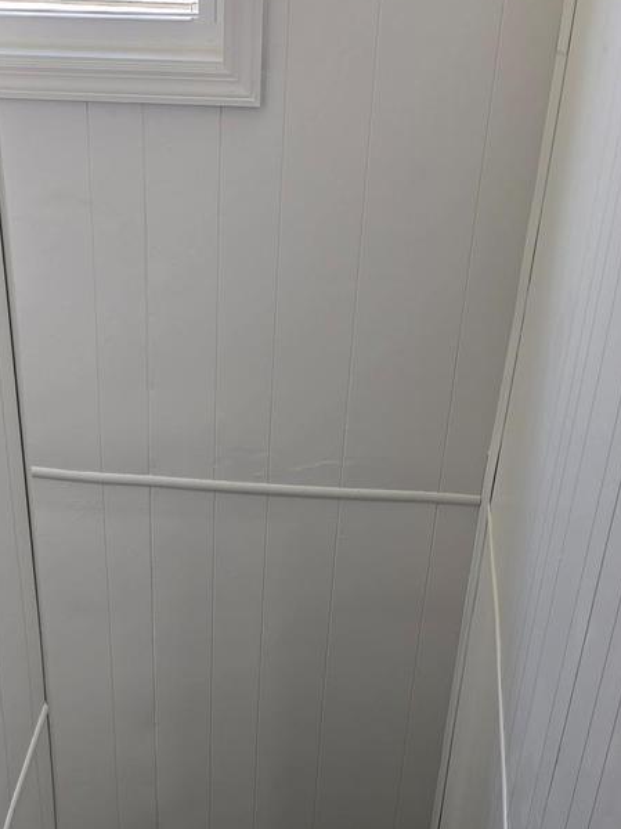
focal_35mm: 59
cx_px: 172
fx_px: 1412
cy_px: 711
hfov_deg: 24.6
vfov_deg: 31.5
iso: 20
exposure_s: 1/120
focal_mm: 6.5
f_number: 1.4
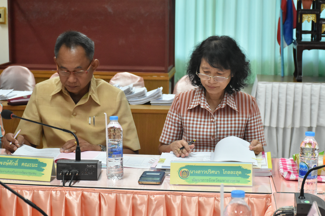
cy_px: 107
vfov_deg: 17.9
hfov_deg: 26.7
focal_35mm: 76
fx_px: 686
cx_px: 164
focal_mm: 50
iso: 2500
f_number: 6.3
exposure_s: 1/160
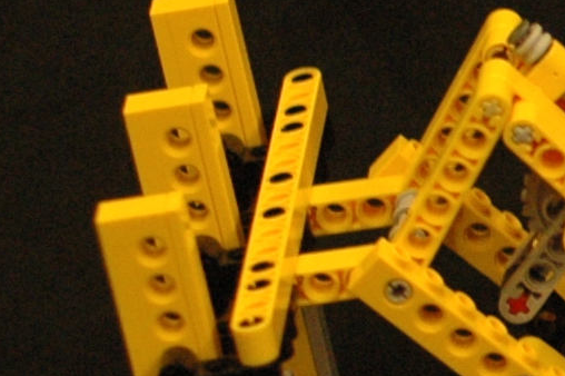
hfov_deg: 4.5
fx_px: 6964
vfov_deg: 3.1
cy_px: 237
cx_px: 1402
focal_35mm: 444
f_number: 2
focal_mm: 50
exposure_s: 1/50
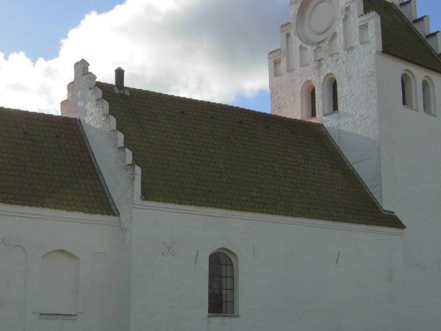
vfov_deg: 27.0
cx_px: 168
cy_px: 186
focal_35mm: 54
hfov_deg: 35.4
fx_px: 688
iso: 50
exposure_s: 1/443
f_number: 6.1
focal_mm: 7.5
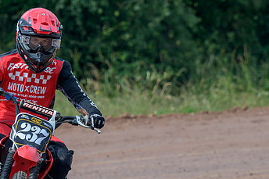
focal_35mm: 478
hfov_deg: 4.3
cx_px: 46
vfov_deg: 2.9
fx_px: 3570
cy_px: 147
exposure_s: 1/400
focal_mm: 160
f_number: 4.5
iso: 110
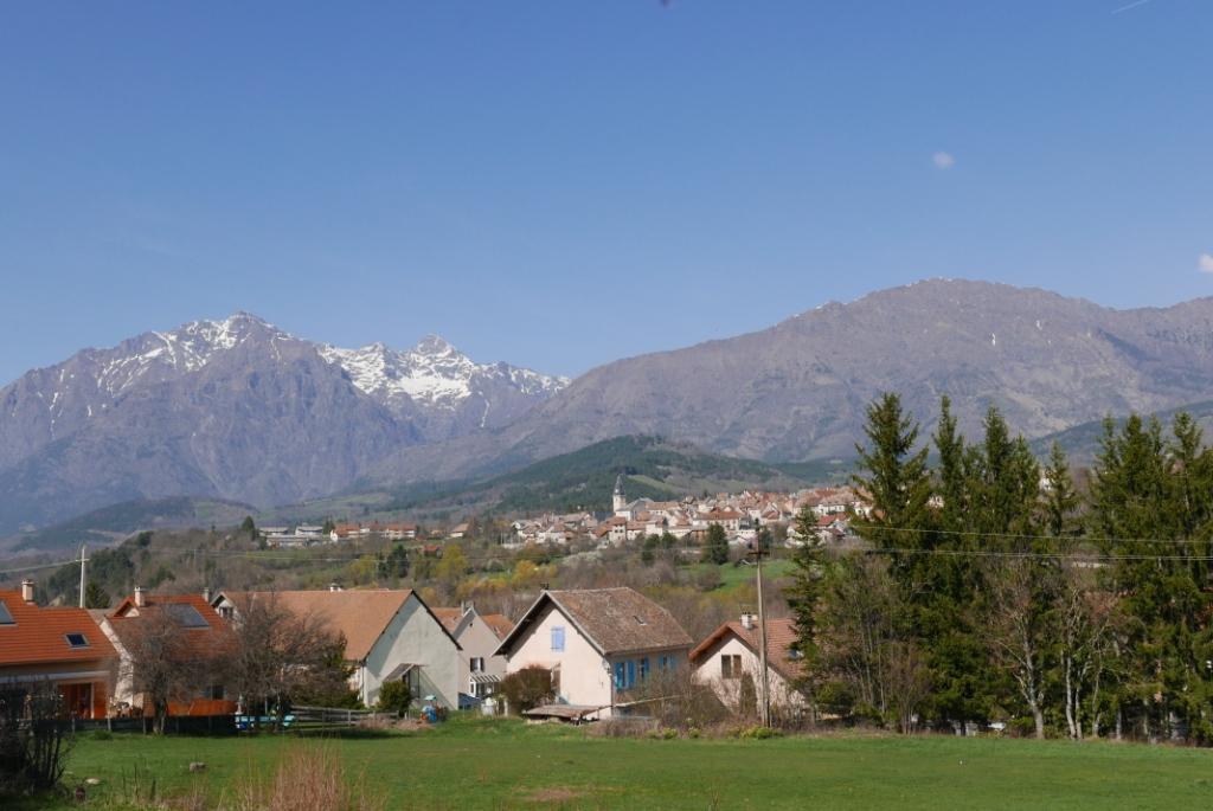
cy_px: 406
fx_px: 1450
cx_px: 606
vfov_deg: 31.3
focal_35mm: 43
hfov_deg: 45.4
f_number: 5.6
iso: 200
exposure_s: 1/1300
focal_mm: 19.3
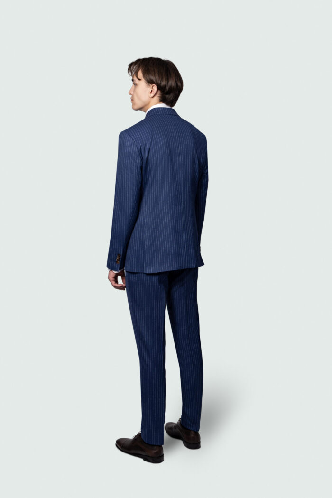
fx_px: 664
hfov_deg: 28.1
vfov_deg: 41.1
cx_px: 166
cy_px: 249
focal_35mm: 48
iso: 100
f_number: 3.5
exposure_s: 1/100
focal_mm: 32
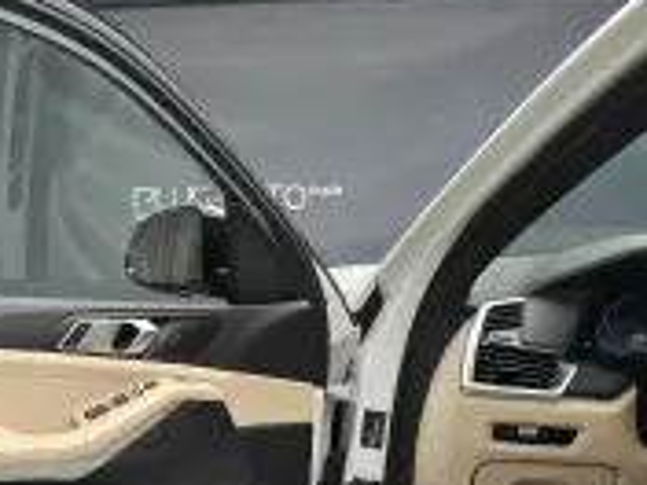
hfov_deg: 36.1
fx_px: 878
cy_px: 331
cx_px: -11
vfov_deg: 30.6
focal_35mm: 47
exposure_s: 1/180
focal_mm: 6.3
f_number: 1.7
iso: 250
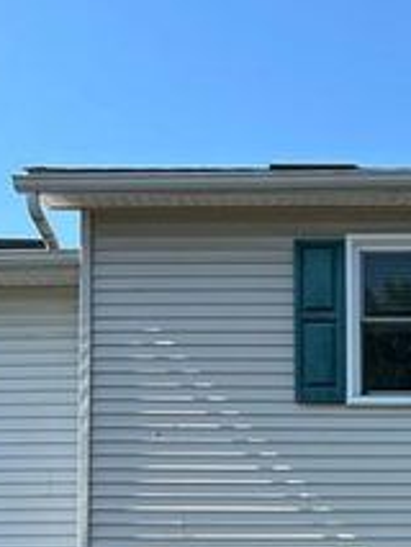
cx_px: 524
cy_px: 692
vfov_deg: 23.3
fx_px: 1186
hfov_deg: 18.4
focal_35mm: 75
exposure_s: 1/2299
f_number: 1.78
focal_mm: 6.86
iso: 80
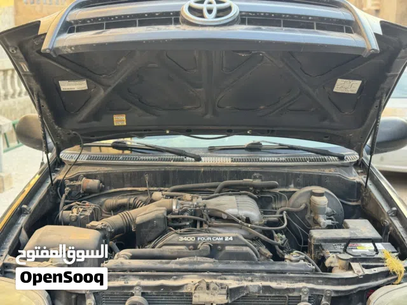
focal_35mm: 48
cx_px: 204
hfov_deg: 39.7
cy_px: 152
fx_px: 564
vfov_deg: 30.3
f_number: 1.78
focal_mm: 6.76
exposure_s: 1/106
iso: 100
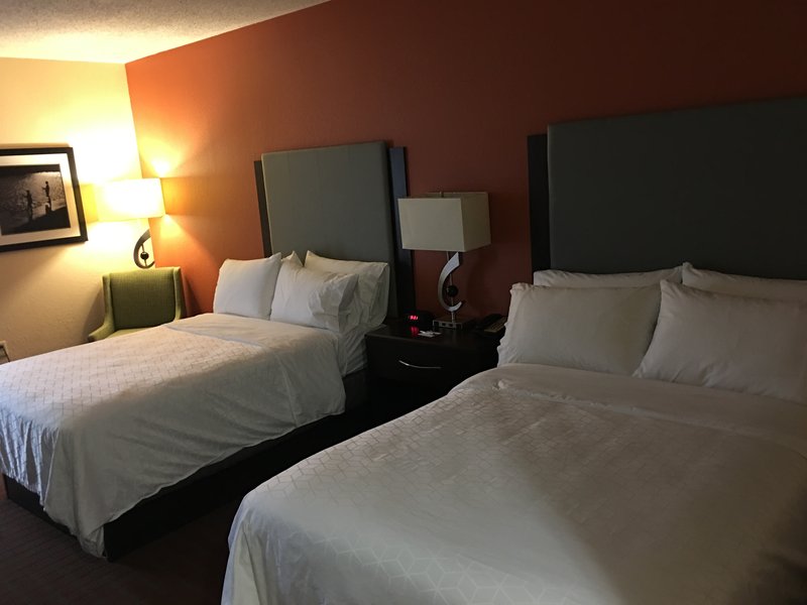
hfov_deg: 61.7
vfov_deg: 48.2
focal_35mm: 29
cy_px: 302
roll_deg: +3.3
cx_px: 404
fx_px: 676
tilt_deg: -10.3
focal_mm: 4.15
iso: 50
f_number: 2.2
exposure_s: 1/4
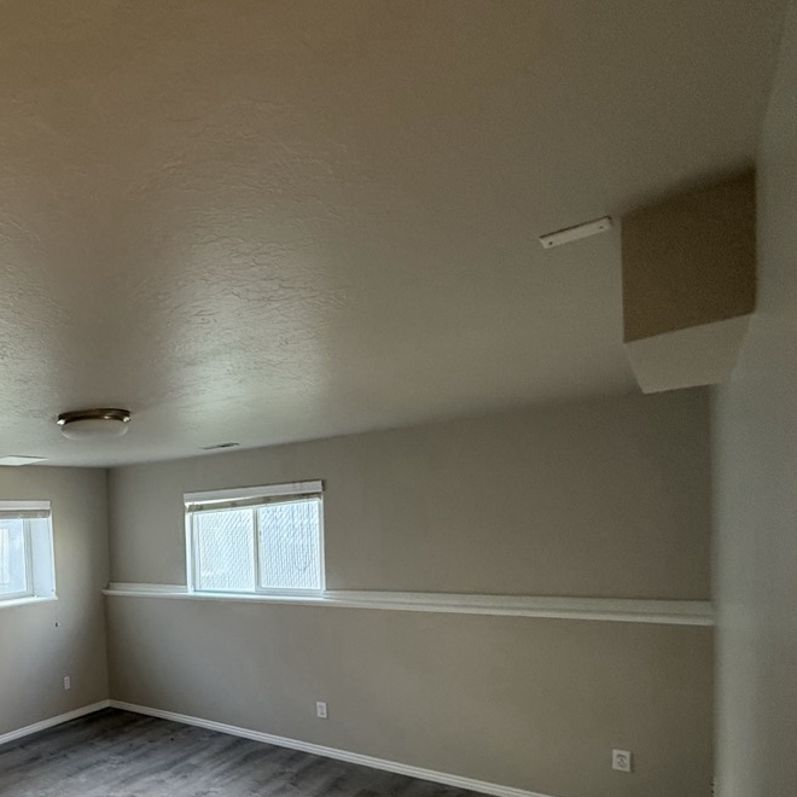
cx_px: 50
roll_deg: +2.6
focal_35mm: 24
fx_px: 625
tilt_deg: -2.5
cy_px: 559
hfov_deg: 54.6
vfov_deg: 62.6
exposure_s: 1/120
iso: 400
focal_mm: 2.22
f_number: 2.2
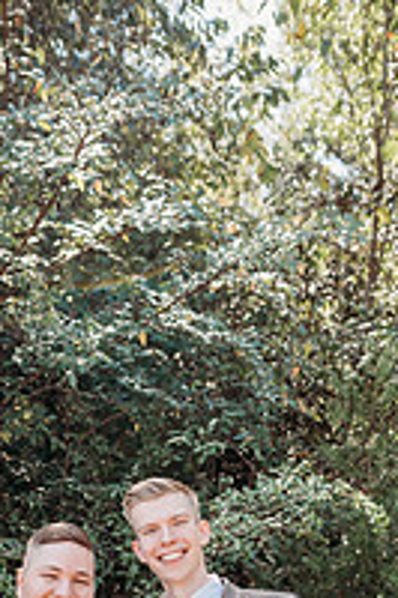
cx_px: 183
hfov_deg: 25.0
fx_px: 897
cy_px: 634
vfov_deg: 33.0
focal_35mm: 54
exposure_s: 1/400
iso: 125
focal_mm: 24
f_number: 2.8
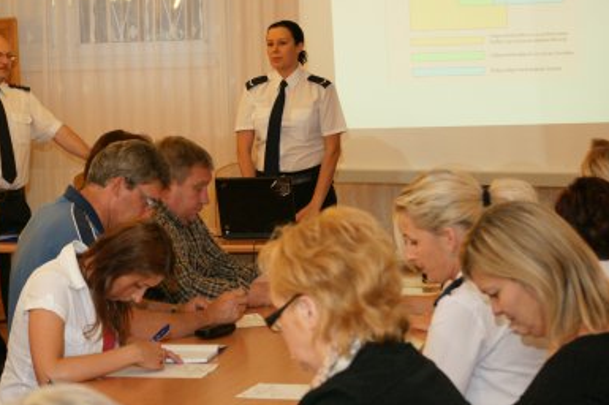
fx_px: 1978
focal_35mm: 117
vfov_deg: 11.7
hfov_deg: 17.5
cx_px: 201
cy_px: 138
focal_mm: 50
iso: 800
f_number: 5.6
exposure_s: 1/80
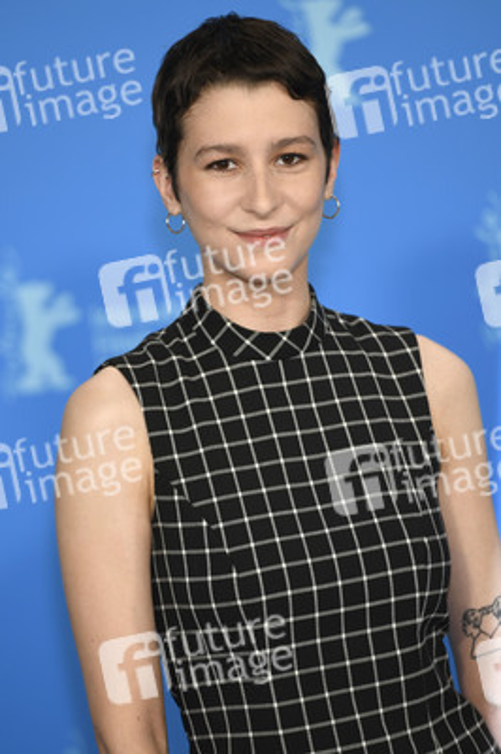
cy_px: 377
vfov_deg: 10.3
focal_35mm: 200
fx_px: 4182
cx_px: 250
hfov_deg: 6.9
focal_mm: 200
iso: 800
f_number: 3.5
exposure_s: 1/320
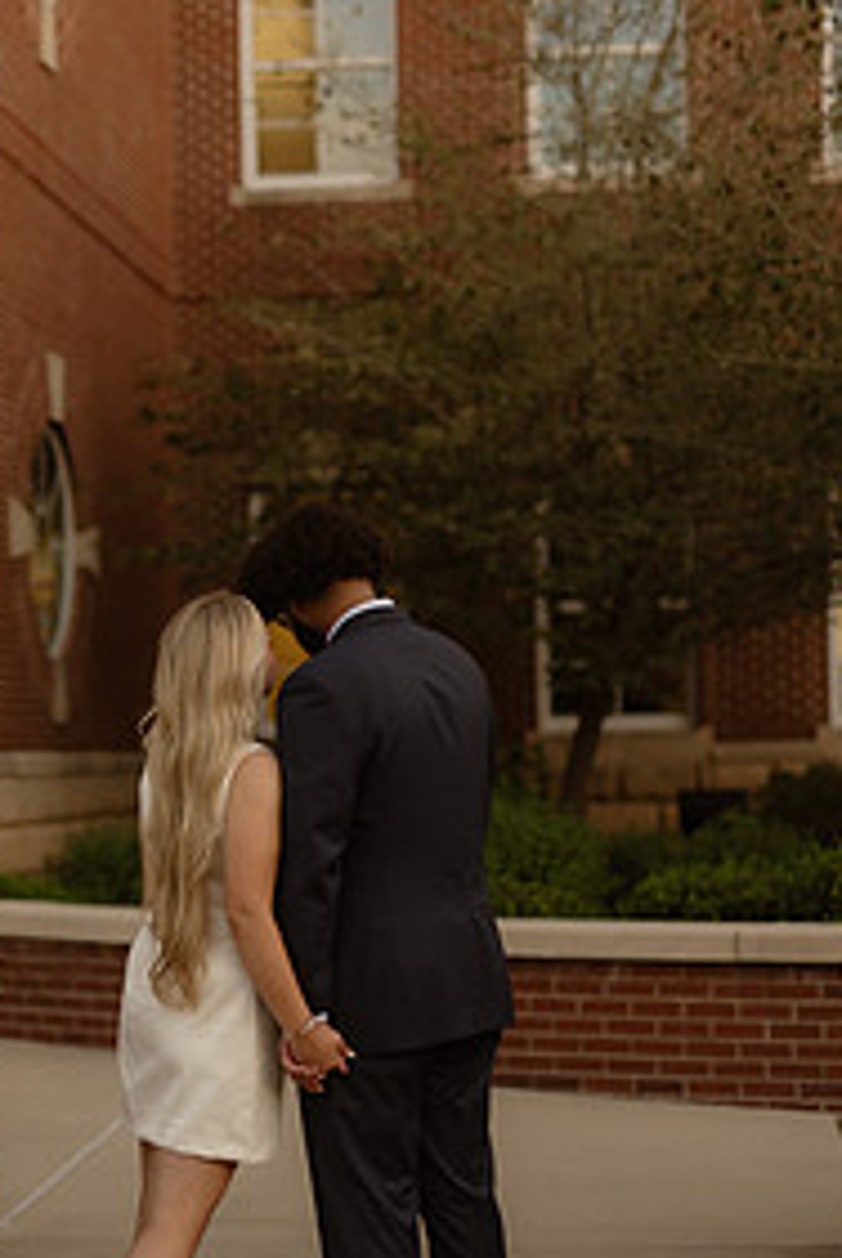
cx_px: 318
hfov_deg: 17.1
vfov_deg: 25.2
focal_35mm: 80
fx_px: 2800
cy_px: 828
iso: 250
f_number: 1.4
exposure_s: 1/320
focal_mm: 50
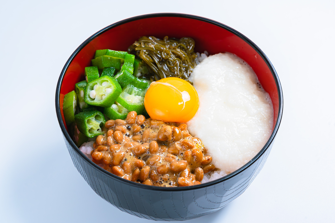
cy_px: 112
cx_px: 168
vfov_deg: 18.2
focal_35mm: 75
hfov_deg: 27.0
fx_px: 698
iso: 400
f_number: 10
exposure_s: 1/40
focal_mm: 75
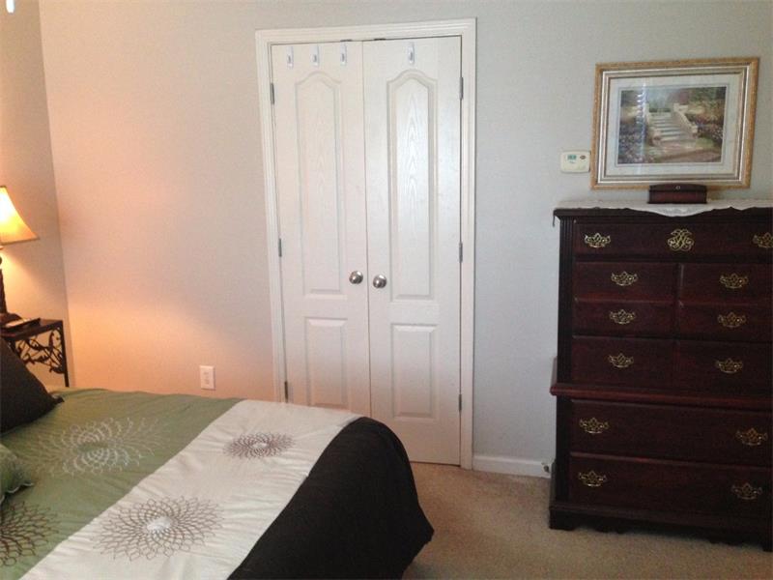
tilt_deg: -10.4
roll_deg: +0.6
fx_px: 737
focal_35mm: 33
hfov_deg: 55.4
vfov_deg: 42.9
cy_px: 290
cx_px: 386
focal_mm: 4.12
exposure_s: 1/20
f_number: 2.4
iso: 400
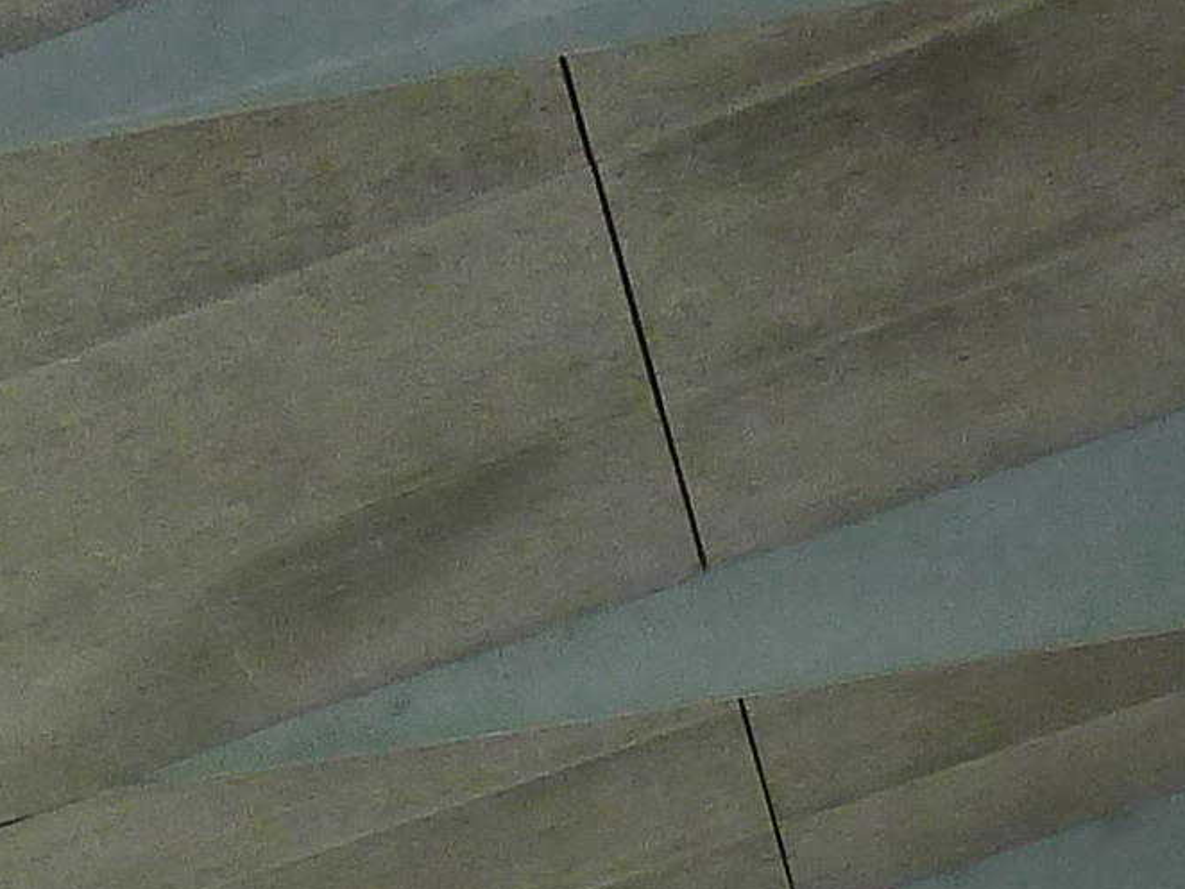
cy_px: 2252
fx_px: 5171
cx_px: 168
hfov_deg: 13.0
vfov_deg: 8.8
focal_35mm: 151
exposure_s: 1/40
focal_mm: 4.1
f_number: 3.3
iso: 125
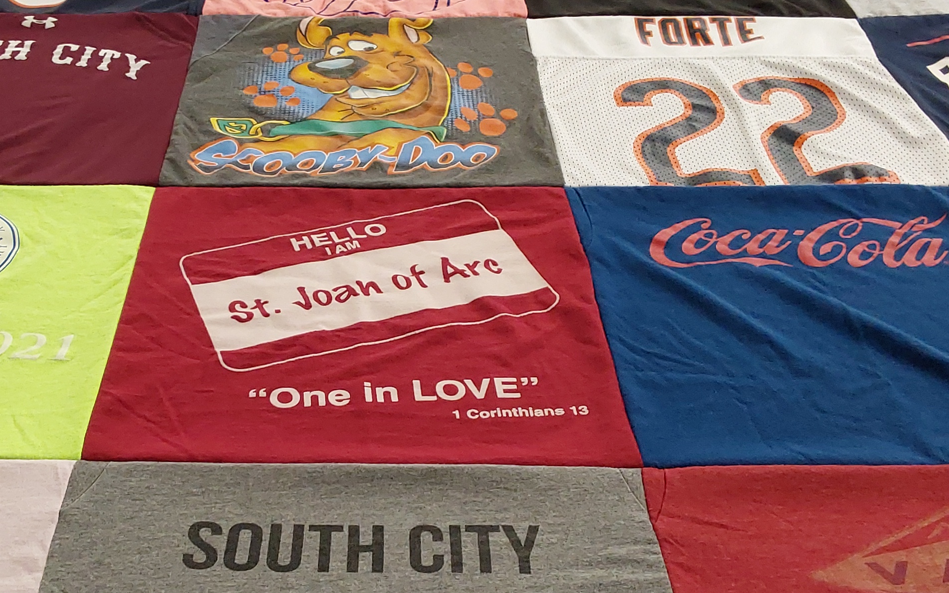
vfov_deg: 25.3
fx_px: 1319
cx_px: 351
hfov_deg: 39.3
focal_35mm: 51
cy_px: 370
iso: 125
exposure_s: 1/60
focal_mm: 2.91
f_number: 1.9
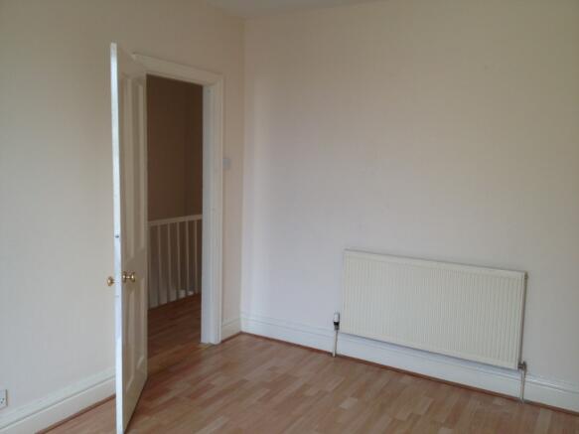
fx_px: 585
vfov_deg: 40.7
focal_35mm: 35
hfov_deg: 52.6
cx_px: 290
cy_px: 217
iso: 50
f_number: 2.4
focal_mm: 4.28
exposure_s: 1/30
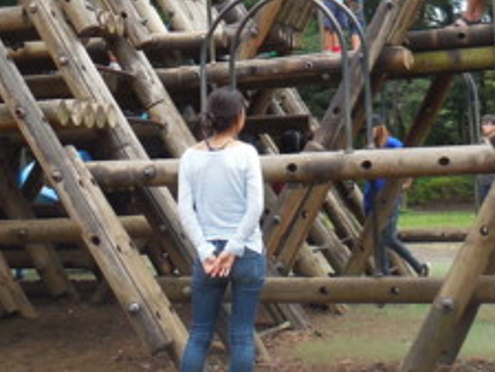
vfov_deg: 16.3
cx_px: 242
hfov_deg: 22.0
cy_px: -4
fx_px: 1273
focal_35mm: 89
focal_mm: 4.5
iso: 125
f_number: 3.1
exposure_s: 1/160
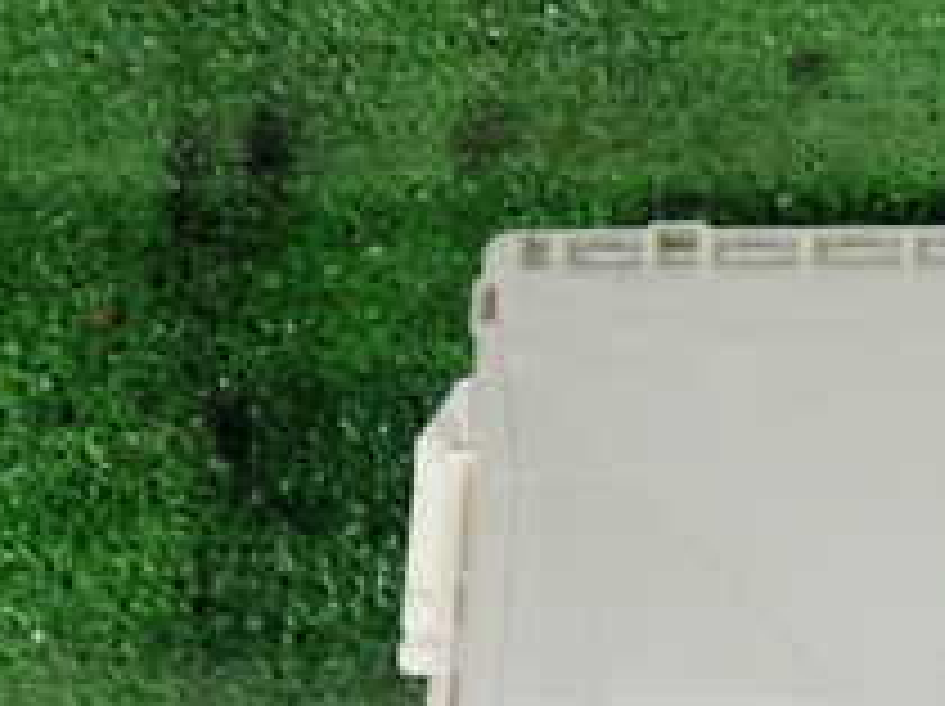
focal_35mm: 126
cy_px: 899
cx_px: 918
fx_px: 3436
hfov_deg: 15.4
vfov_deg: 11.5
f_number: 2.9
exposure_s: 1/40
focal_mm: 7.84
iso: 500
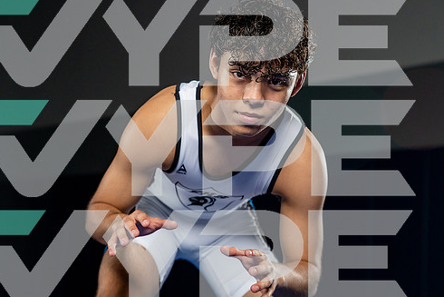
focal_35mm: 77
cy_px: 148
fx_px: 950
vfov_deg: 17.7
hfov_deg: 26.3
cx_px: 185
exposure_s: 1/125
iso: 800
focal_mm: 65
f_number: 4
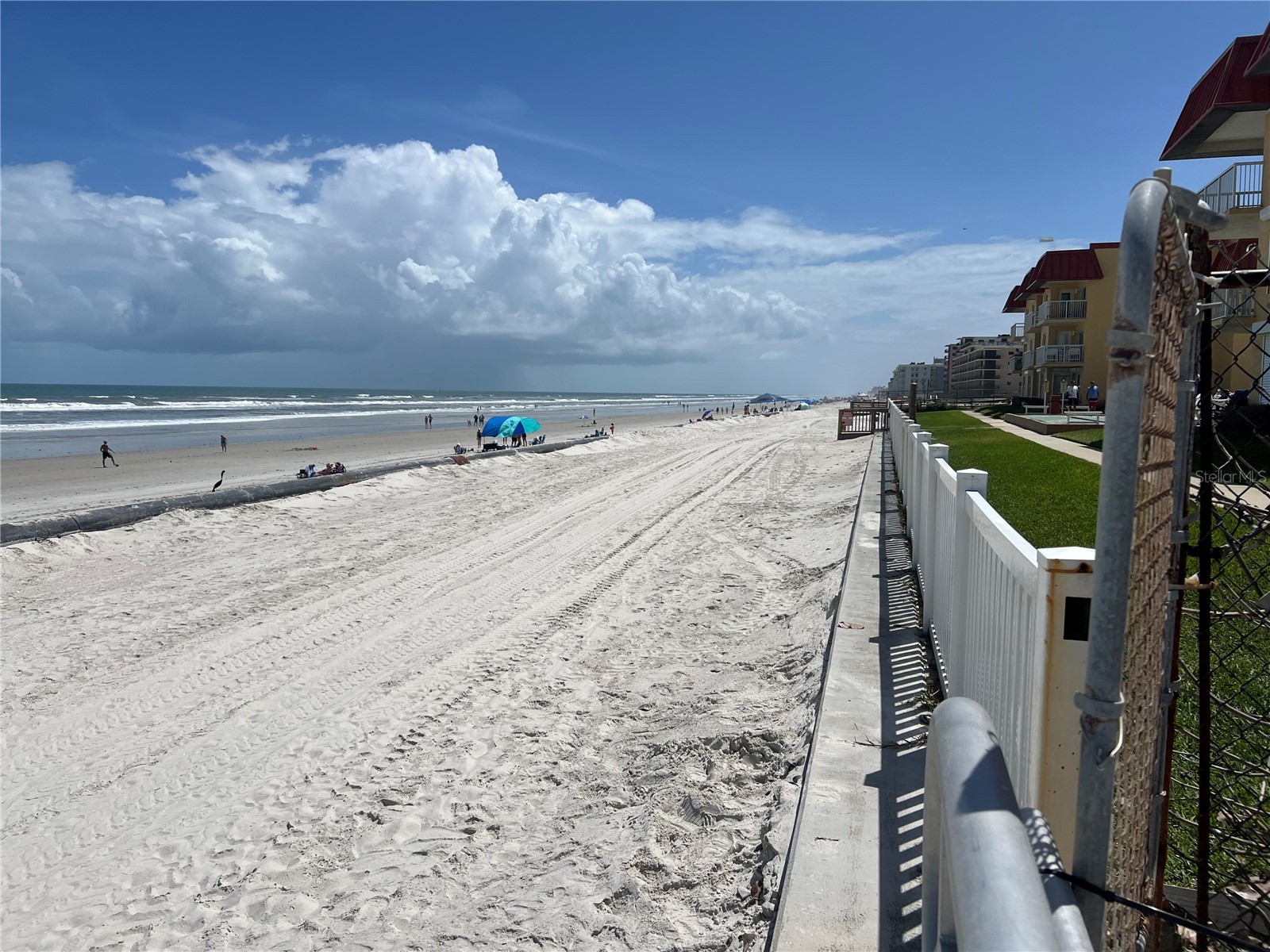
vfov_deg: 53.1
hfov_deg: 67.3
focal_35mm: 26
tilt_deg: -5.6
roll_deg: -0.9
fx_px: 954
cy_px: 476
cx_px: 635
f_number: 1.5
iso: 50
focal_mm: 5.7
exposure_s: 1/14286
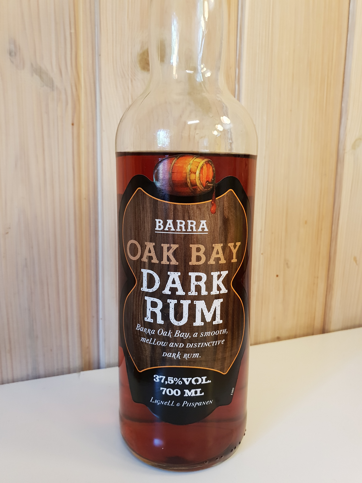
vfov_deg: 67.3
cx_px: 181
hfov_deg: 53.1
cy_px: 242
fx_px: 363
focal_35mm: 26
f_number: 2.4
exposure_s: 1/25
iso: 320
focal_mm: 4.3
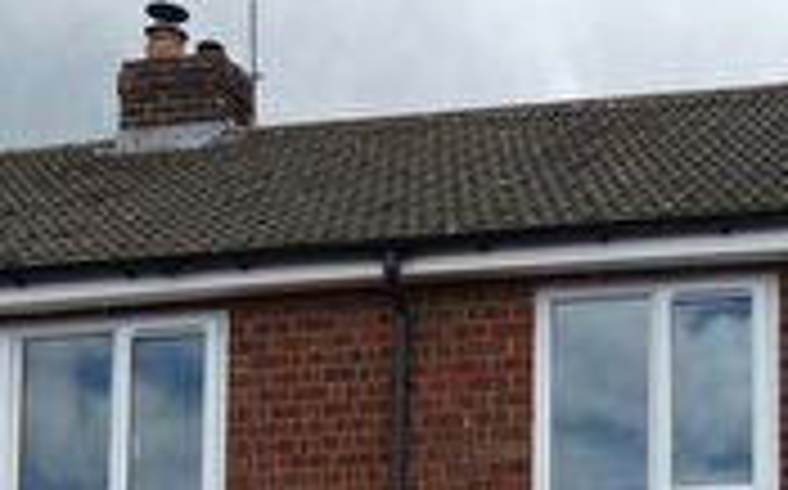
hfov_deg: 23.0
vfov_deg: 13.9
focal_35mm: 85
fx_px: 1824
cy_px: 843
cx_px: 851
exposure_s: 1/1000
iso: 80
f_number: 3.2
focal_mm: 3.6
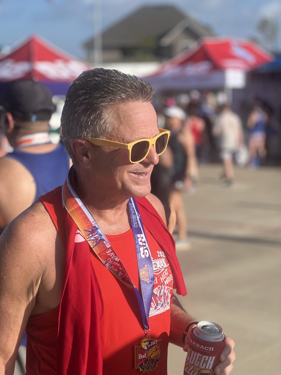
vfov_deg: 25.3
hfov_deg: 19.1
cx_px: 140
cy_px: 188
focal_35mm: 77
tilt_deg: -6.8
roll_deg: -0.7
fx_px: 833
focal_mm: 9
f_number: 2.8
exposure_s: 1/457
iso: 32
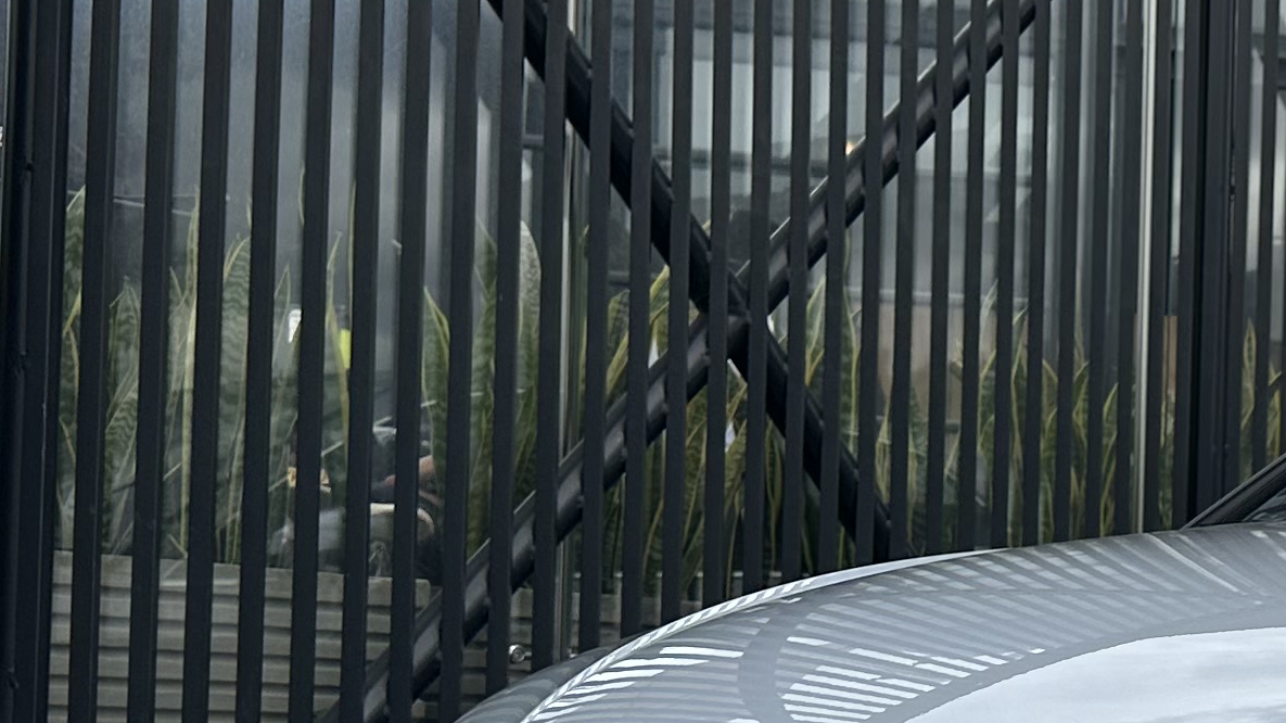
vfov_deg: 13.4
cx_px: 1504
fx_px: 3034
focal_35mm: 89
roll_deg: -2.3
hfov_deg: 22.3
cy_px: 707
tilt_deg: +0.7
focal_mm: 6.86
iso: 80
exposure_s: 1/2353
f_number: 1.78
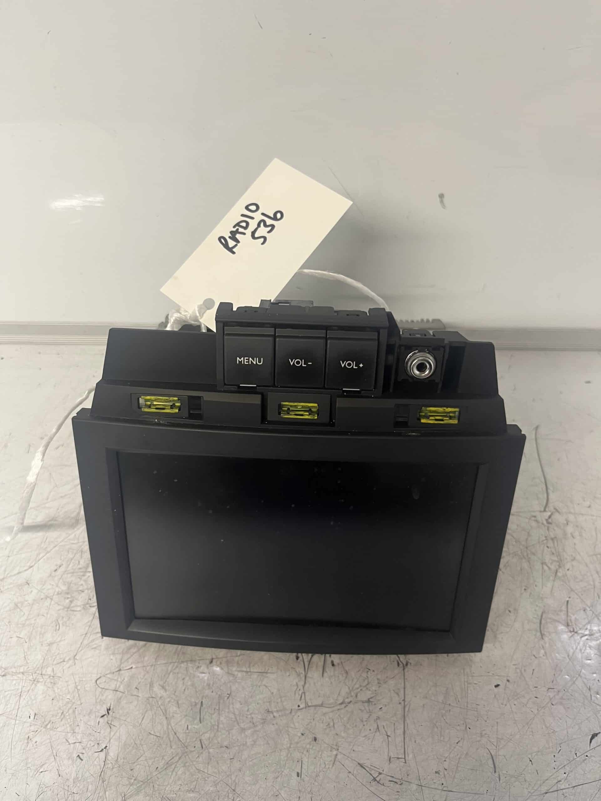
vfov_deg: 67.3
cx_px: 300
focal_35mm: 26
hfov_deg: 53.1
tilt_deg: -48.0
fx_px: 602
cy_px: 400
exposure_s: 1/50
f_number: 1.6
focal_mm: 5.1
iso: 100
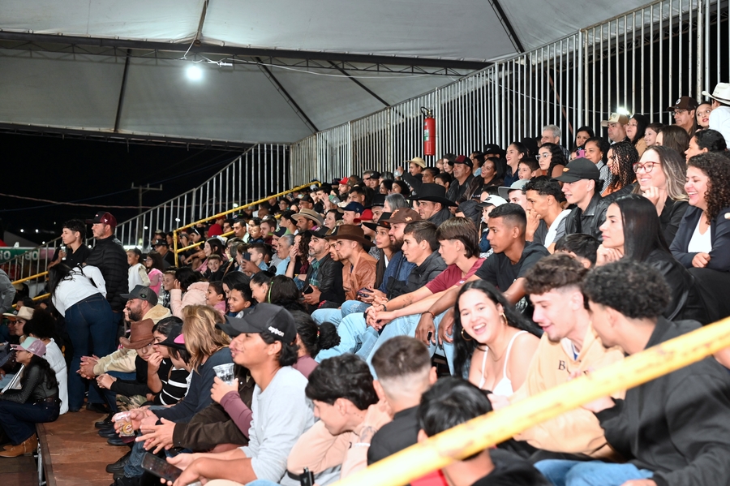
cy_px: 243
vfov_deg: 24.2
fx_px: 1135
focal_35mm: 56
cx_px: 365
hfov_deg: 35.7
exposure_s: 1/60
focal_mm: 56
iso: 3200
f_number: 4
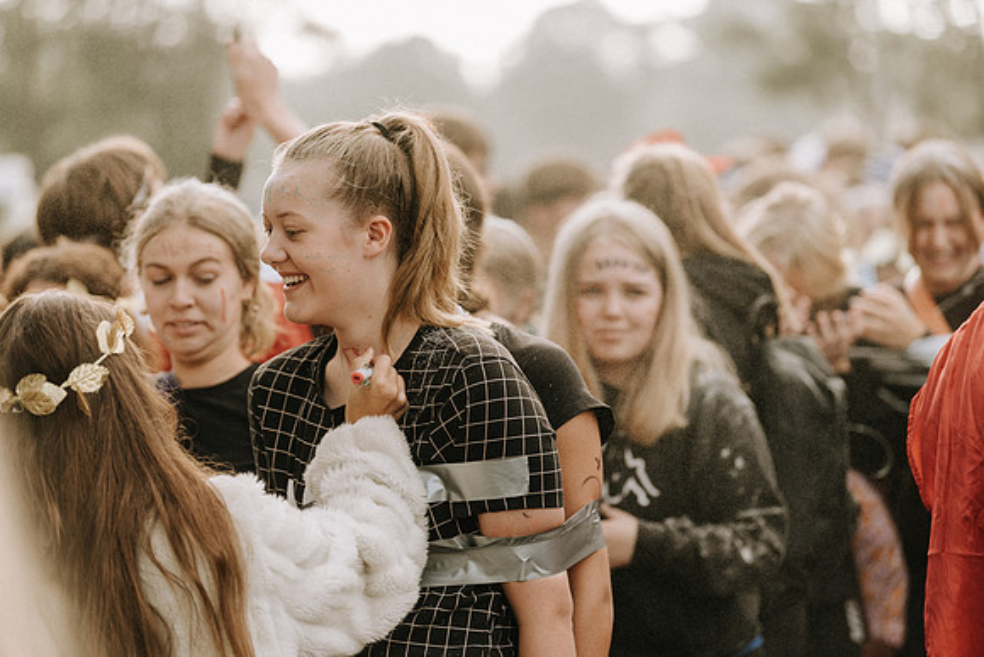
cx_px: 492
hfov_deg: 13.7
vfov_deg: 9.2
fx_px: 4101
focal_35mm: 150
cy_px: 328
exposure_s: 1/400
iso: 140
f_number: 2.8
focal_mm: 150
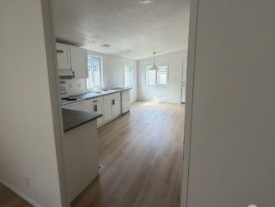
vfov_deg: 74.6
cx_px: 134
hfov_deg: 91.0
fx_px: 135
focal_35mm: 17
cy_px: 93
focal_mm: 2.22
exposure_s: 1/121
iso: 160
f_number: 2.2
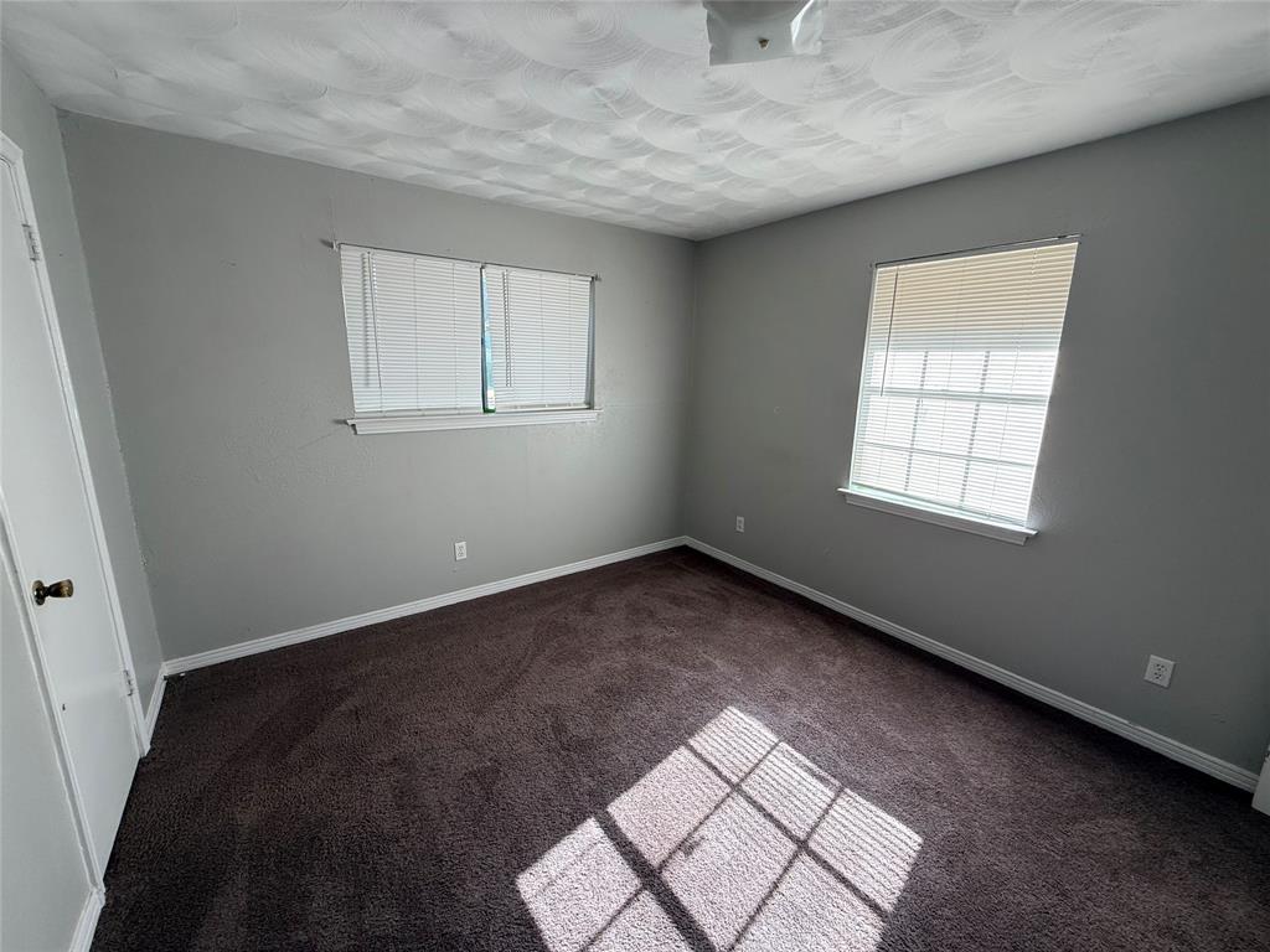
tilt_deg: -11.9
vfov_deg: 85.7
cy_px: 476
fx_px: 514
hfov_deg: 102.1
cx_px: 635
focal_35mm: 14
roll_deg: -1.4
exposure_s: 1/99
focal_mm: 2.22
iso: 100
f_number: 2.2
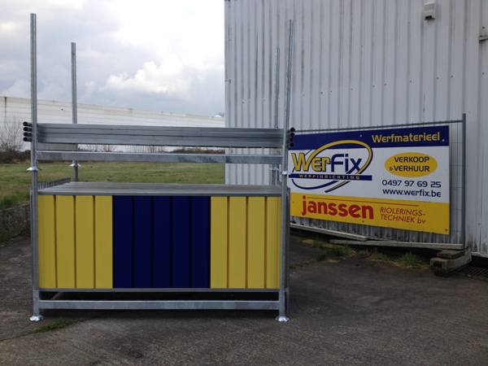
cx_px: 244
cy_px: 183
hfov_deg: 52.6
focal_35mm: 35
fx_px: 493
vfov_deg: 40.7
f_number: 2.4
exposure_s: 1/620
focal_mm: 4.28
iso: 50
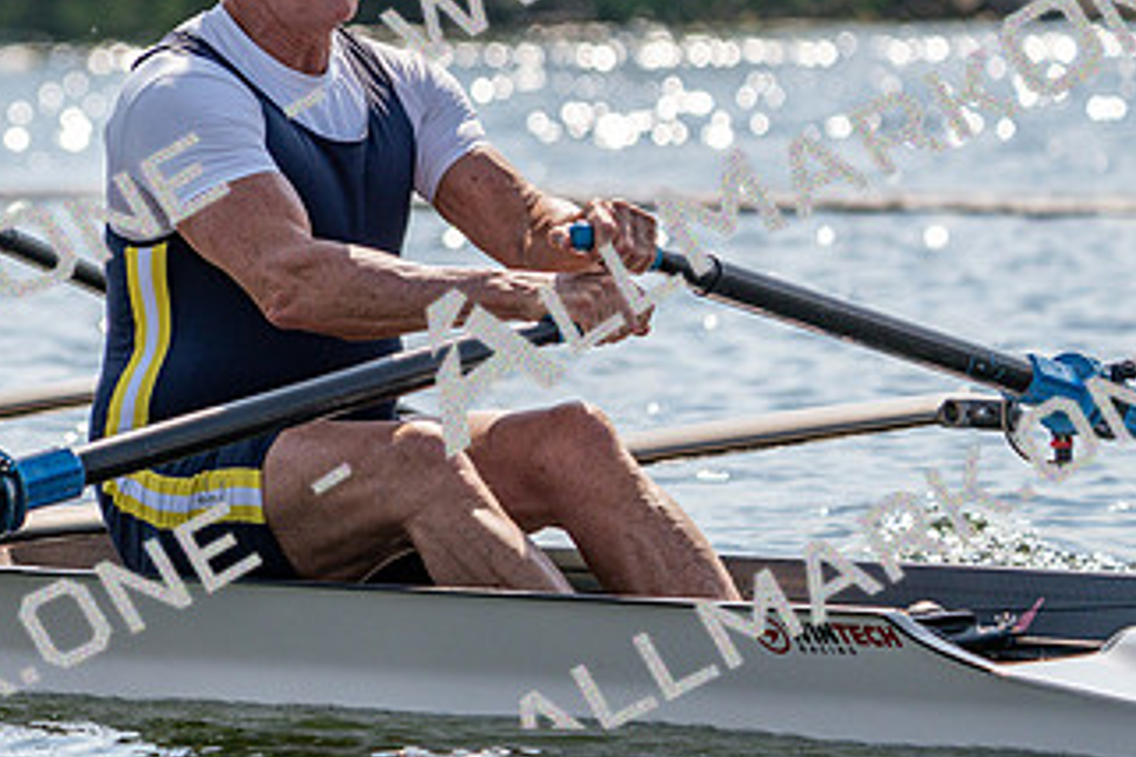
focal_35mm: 361
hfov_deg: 5.7
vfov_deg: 3.8
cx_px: 124
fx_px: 11391
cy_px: 122
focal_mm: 200
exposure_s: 1/1600
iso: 200
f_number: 5.6
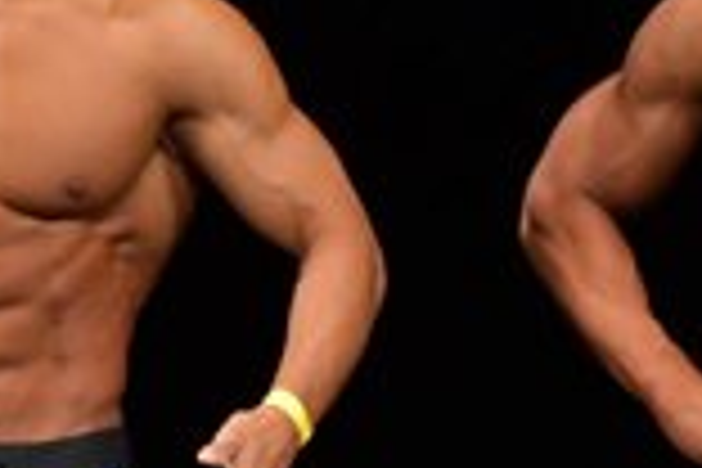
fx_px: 24666
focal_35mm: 1265
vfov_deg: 1.1
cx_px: 407
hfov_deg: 1.6
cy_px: 544
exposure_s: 1/400
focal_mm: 170
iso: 3200
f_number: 5.6
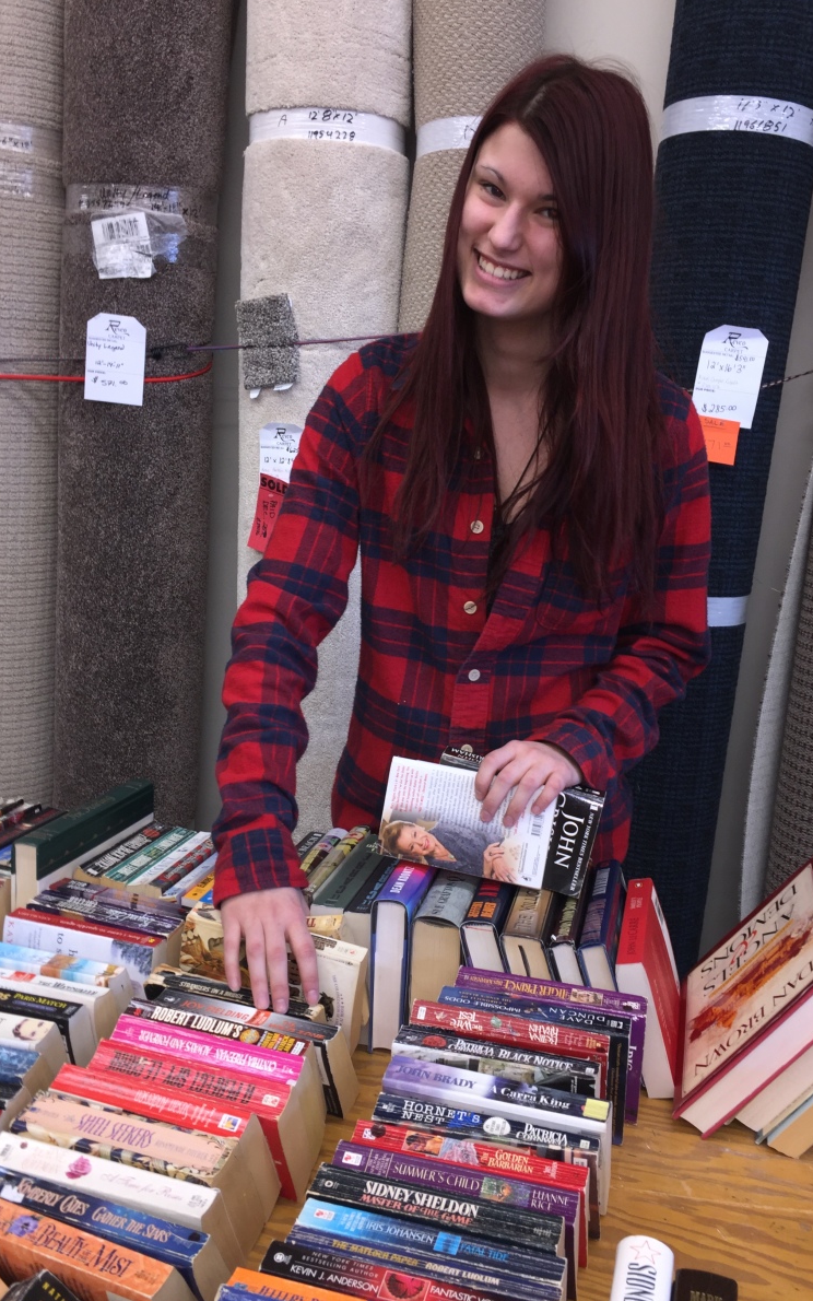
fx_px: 1099
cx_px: 401
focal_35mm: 31
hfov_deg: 40.6
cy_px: 655
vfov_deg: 61.2
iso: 32
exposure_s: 1/41
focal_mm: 4.15
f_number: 2.2
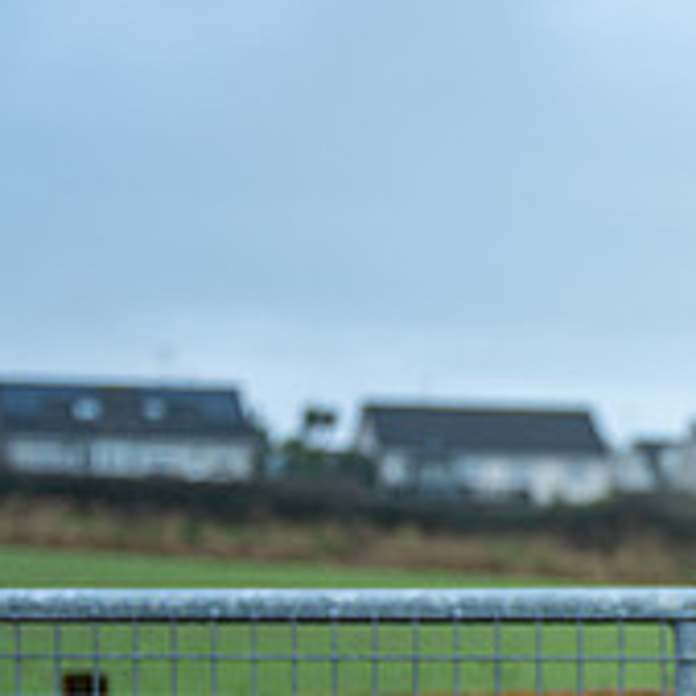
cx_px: 1091
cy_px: 702
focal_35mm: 140
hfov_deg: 11.8
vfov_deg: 12.3
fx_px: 3185
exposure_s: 1/320
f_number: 2.8
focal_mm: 48
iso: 100
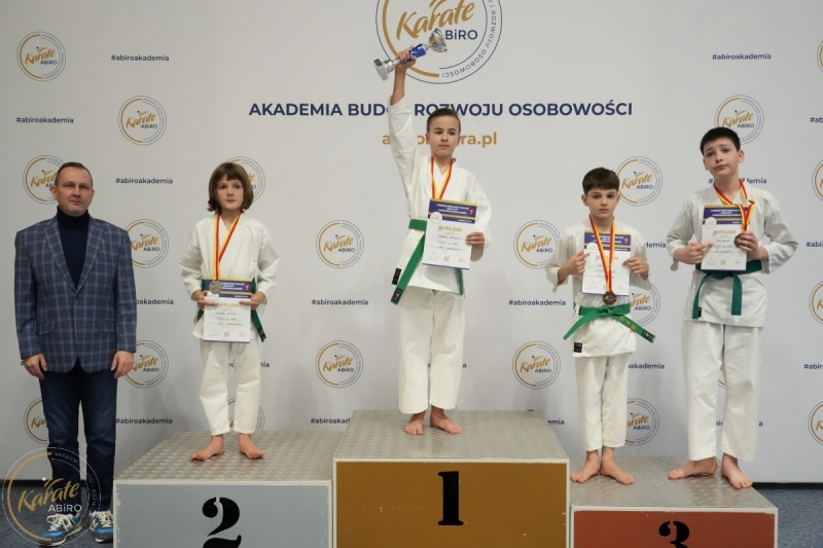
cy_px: 274
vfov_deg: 35.0
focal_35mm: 38
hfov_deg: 50.7
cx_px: 412
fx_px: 868
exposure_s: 1/250
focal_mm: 38
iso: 8000
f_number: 4.5
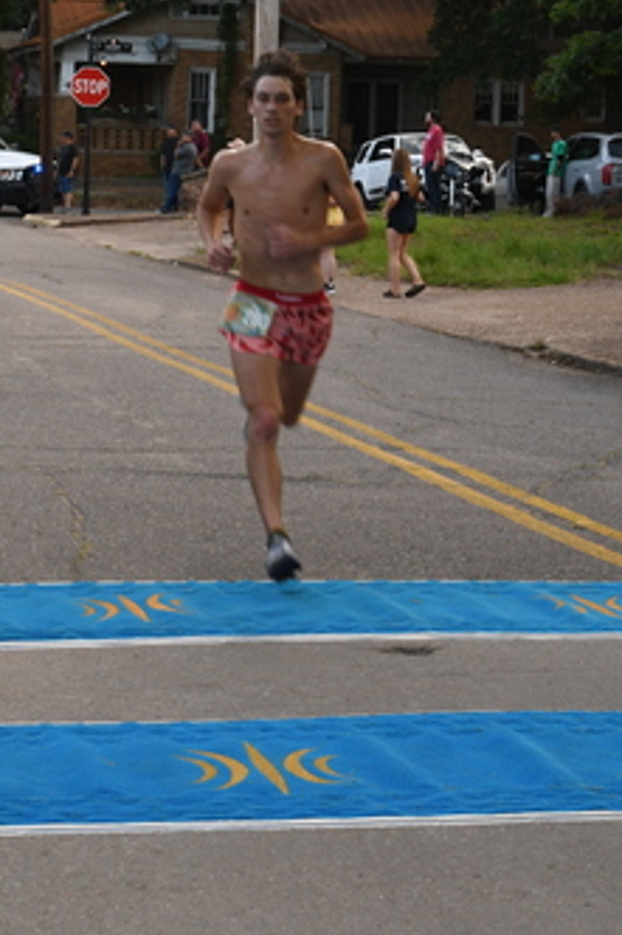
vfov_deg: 17.5
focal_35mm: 116
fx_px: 3009
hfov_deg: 11.8
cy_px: 217
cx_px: 438
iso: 560
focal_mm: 35
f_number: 11
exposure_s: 1/80
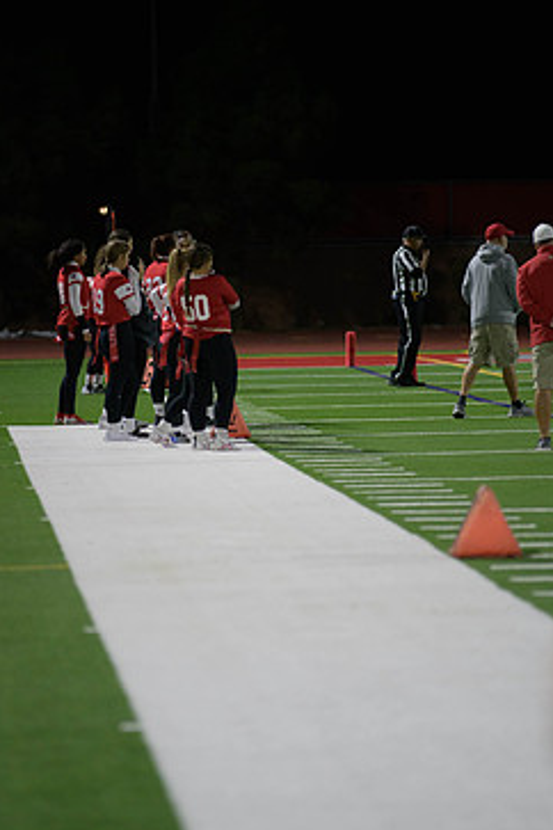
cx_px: 229
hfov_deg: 5.5
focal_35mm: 248
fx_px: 5714
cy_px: 416
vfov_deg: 8.3
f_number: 2.8
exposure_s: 1/640
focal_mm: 200
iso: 2800
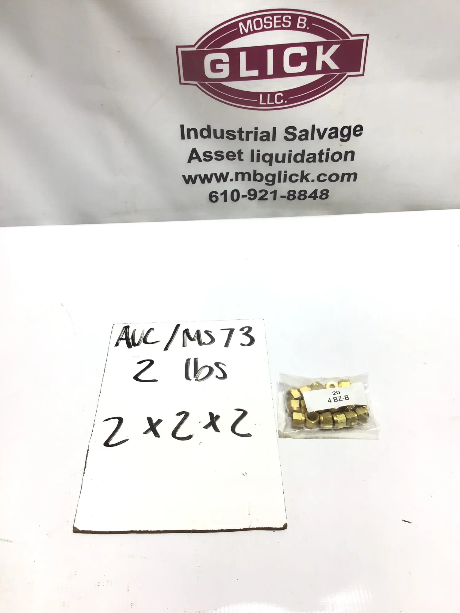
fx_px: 549
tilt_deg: -43.2
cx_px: 230
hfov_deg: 45.4
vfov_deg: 58.4
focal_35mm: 31
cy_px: 306
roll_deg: +2.2
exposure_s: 1/203
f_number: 2.4
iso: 25
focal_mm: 3.3
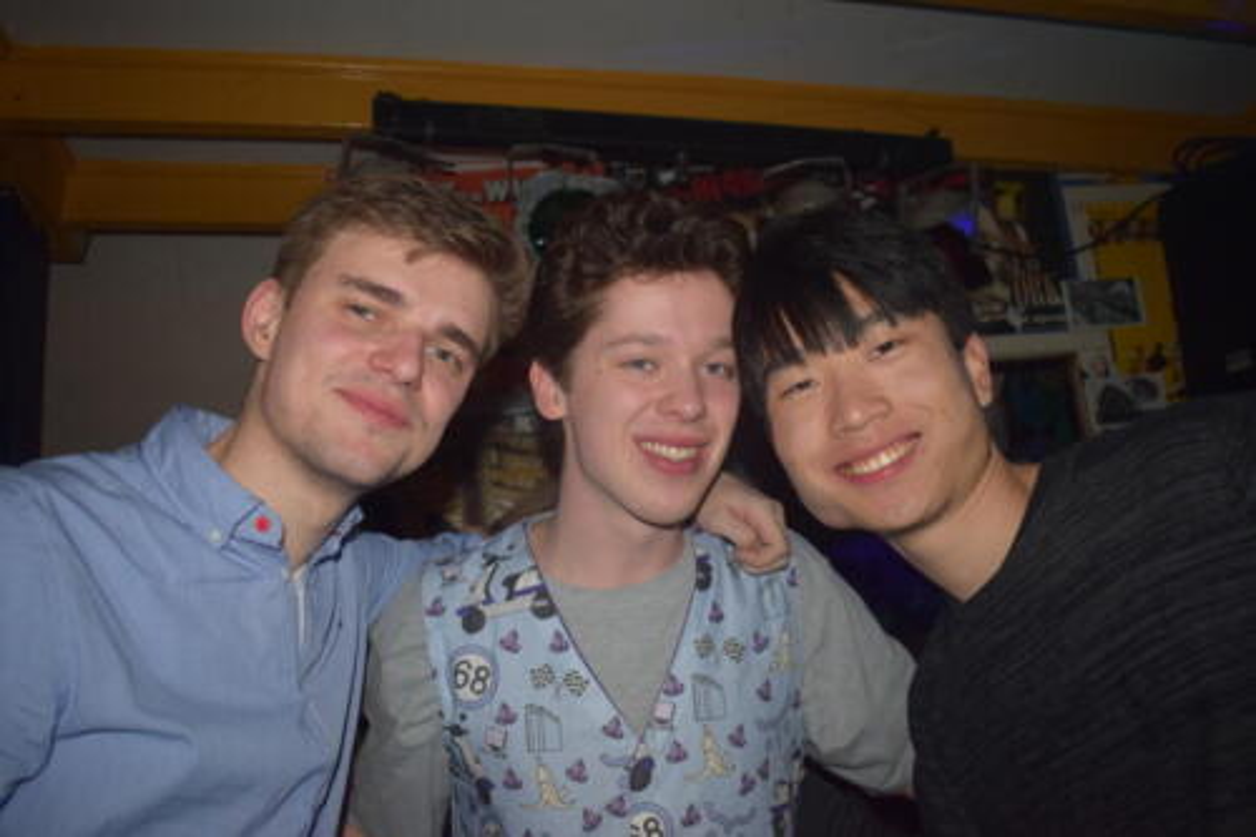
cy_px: 418
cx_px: 628
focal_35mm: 30
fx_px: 1046
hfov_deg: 61.9
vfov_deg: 43.6
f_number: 3.5
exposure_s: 1/60
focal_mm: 20
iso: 1100
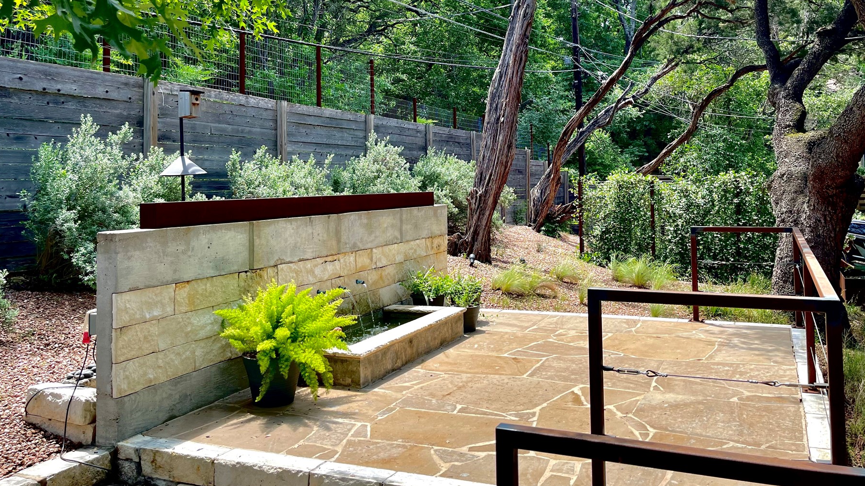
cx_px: 464
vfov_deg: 37.3
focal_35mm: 31
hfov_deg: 62.5
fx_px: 711
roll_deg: +0.9
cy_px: 158
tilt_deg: +2.0
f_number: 1.6
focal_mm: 5.1
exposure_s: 1/1130
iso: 32
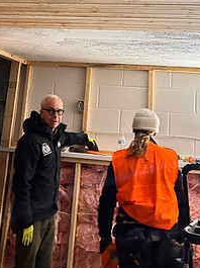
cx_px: 110
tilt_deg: +14.8
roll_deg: -3.3
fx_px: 440
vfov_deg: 31.3
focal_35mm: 57
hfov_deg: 25.6
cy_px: 0
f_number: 1.5
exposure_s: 1/60
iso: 320
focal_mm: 5.7
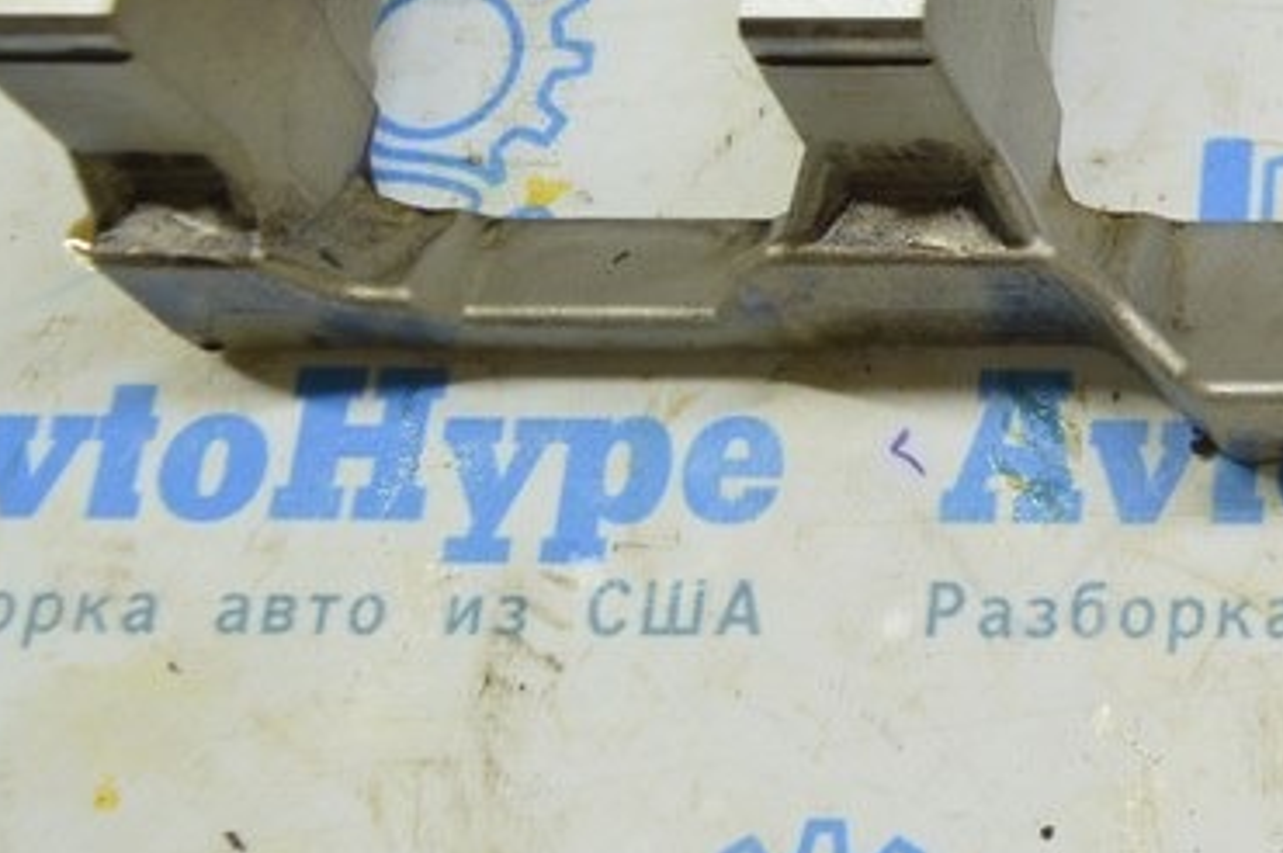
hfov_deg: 22.1
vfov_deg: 15.6
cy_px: -265
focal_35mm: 83
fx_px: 2955
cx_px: 1647
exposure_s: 1/20
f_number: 5.6
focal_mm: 20
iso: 400
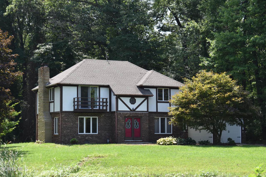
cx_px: 133
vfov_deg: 16.5
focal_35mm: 82
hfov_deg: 24.6
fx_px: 609
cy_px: 88
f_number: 7.1
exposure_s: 1/250
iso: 200
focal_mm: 55
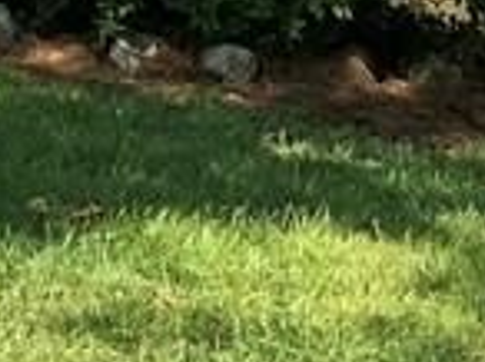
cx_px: -362
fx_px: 2854
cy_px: -873
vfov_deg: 6.4
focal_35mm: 204
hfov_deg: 9.3
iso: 16
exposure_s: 1/1195
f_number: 1.8
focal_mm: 3
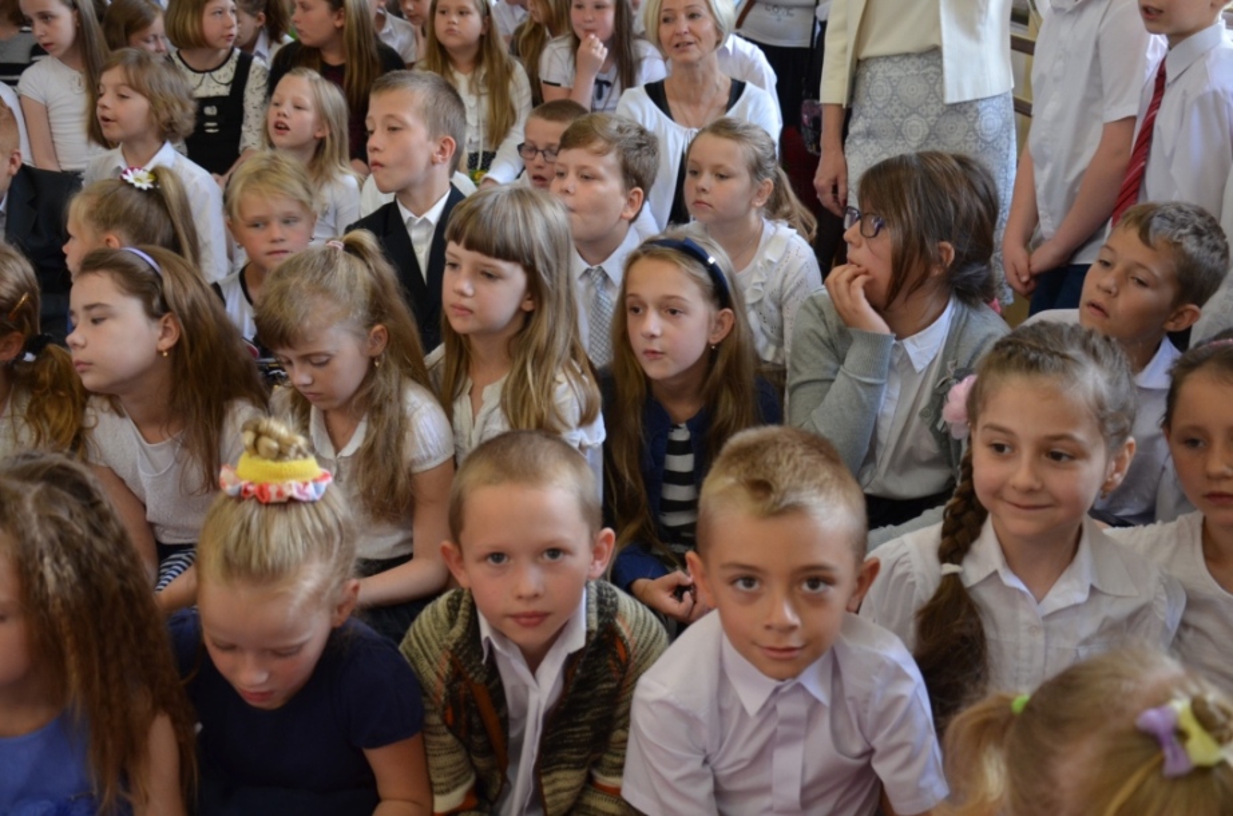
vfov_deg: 29.7
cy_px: 408
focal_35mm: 45
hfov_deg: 43.7
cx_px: 616
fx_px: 1538
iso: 720
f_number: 4.2
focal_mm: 30
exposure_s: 1/60
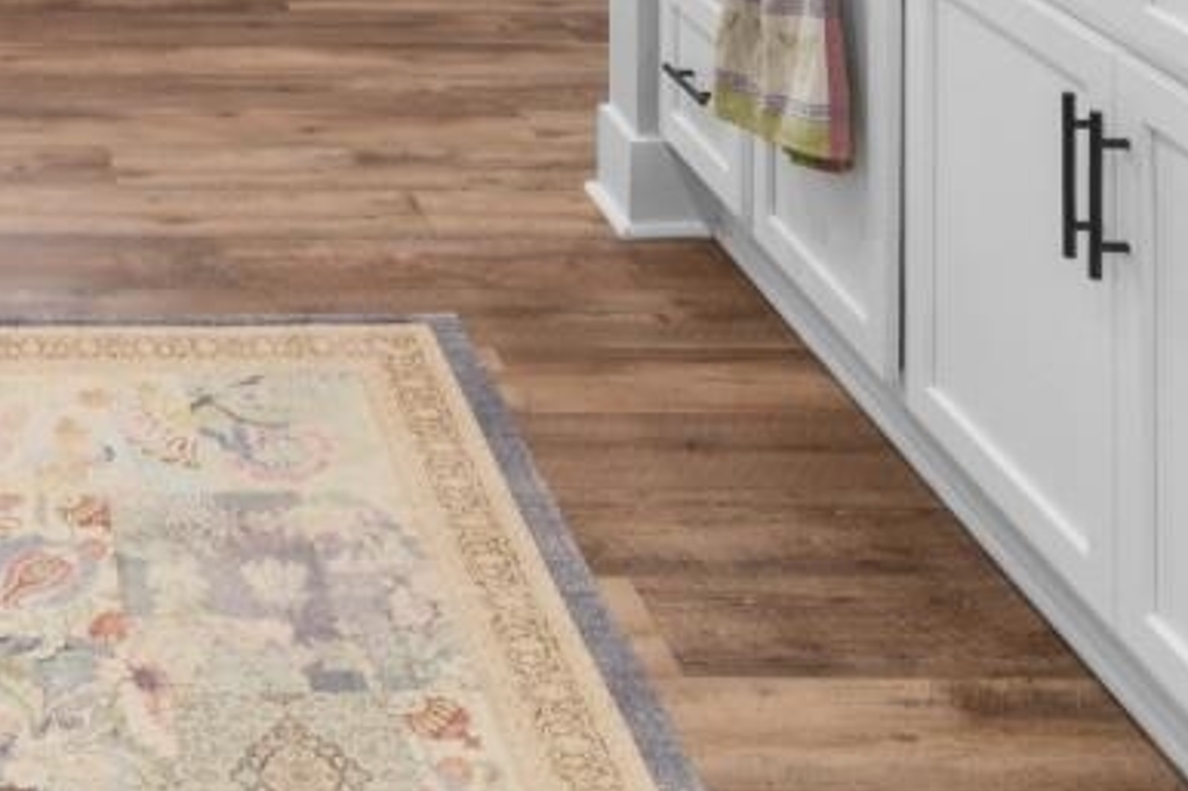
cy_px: -733
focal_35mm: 63
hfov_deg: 28.9
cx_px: -123
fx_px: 2078
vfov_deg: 16.8
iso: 100
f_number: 4.5
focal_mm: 10
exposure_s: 1/10
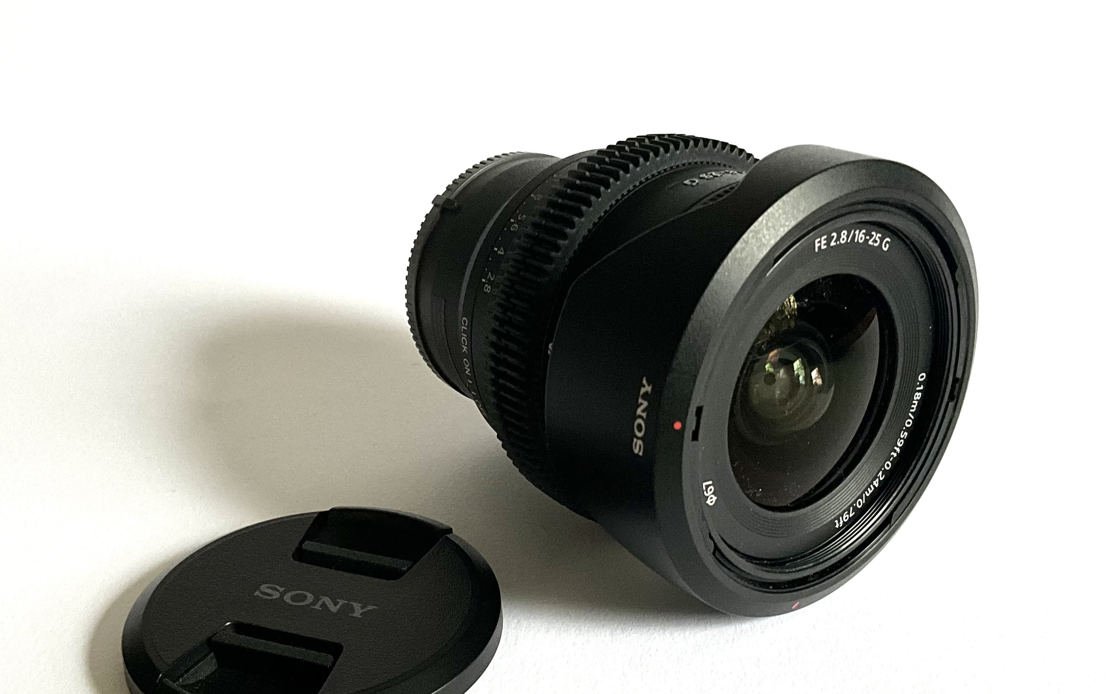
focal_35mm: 40
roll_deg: +0.1
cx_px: 591
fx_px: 1210
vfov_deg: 31.7
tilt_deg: -30.0
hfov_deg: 49.2
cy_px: 471
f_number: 1.8
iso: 200
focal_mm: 3
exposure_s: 1/60
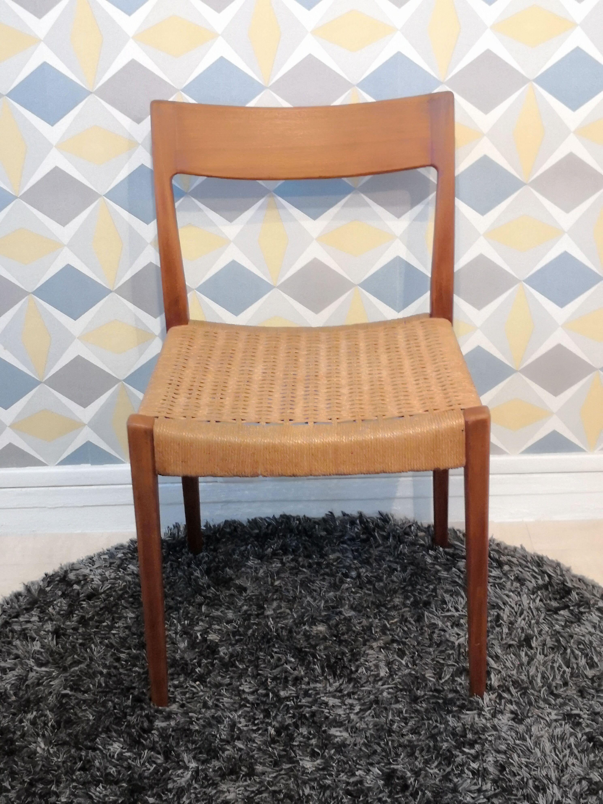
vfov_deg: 36.2
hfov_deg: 27.5
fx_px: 1231
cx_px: 302
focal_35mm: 53
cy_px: 402
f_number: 1.6
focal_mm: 3.95
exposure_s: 1/25
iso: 400
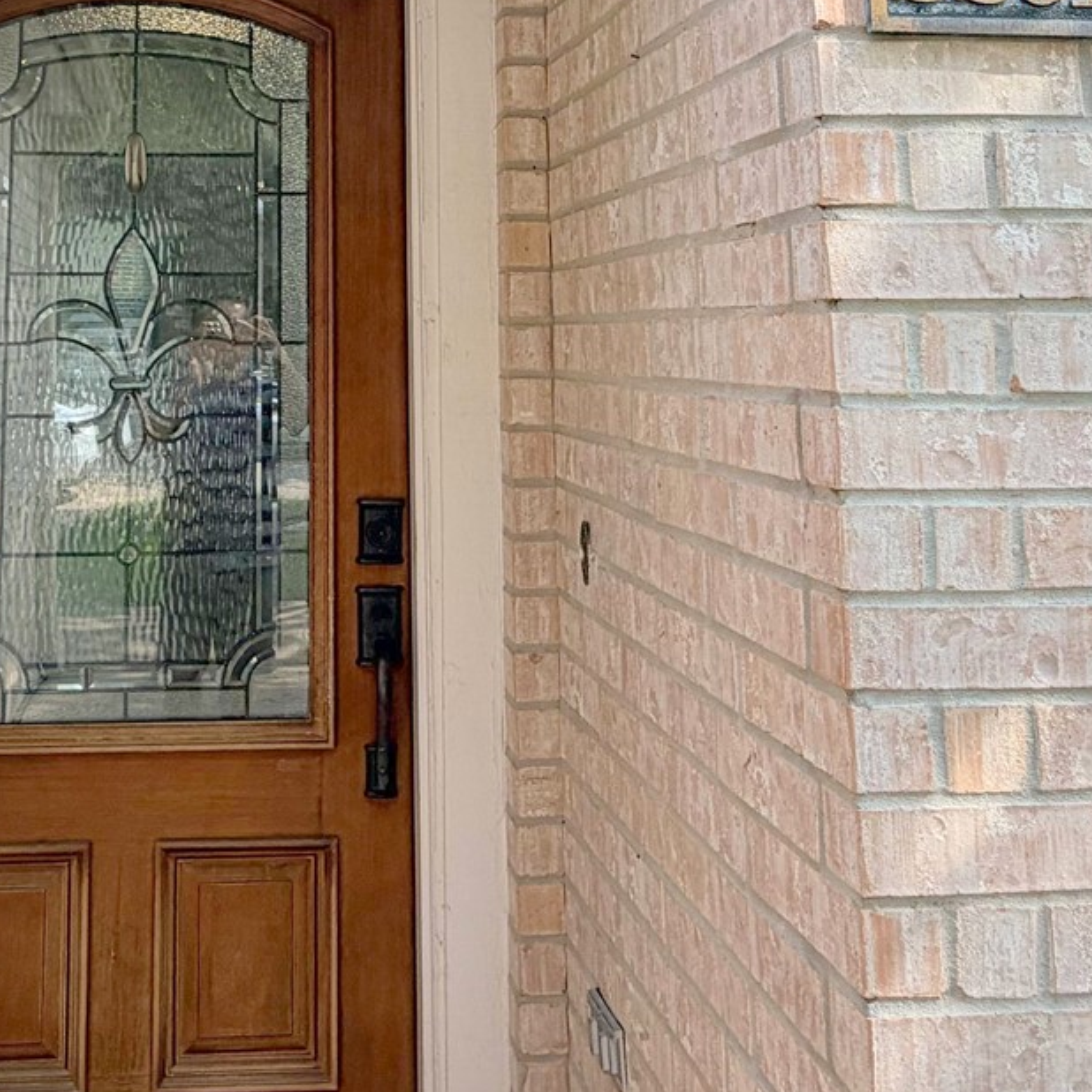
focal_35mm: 41
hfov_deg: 40.1
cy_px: 122
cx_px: 318
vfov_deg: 38.3
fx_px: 1463
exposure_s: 1/242
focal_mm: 2.22
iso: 40
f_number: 2.2
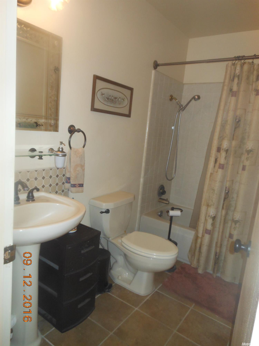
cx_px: 130
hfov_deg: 54.9
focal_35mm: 25
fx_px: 249
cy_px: 173
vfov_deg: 69.4
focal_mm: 4.5
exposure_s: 1/25
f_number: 3.2
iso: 200
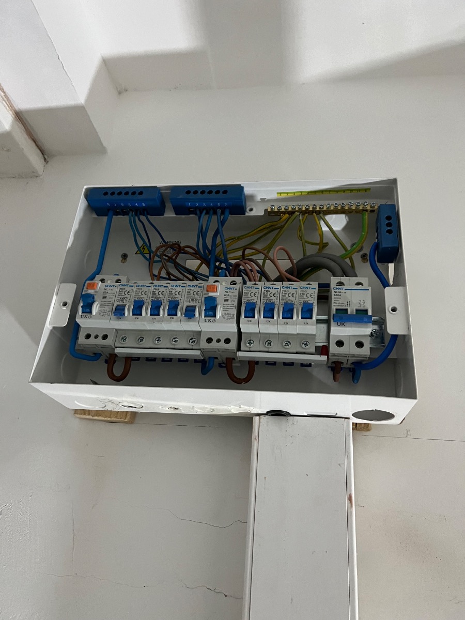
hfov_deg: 53.1
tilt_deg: +24.0
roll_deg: -4.9
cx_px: 232
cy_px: 310
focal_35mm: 26
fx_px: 466
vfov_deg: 67.3
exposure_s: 1/60
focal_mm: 5.7
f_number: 1.5
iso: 400
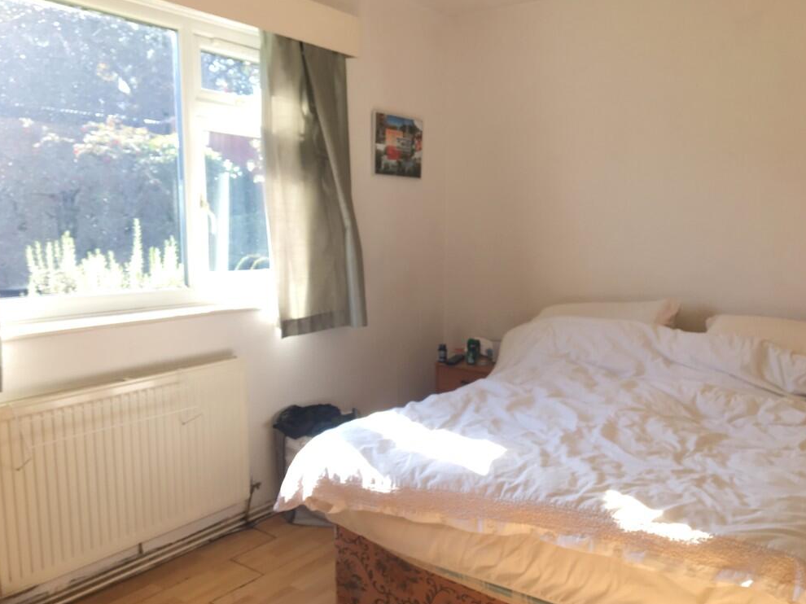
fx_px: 698
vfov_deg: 46.8
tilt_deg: -8.5
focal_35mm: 30
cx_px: 410
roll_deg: -0.2
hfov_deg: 60.0
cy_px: 310
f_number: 2.2
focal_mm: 4.15
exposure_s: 1/100
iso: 25
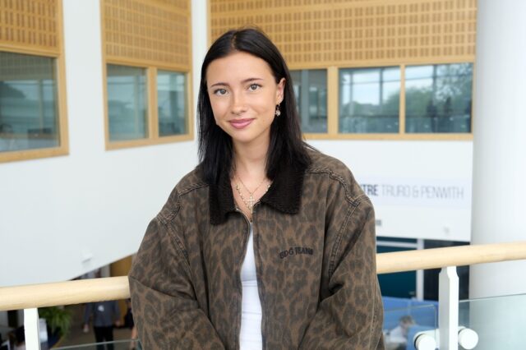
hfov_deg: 50.7
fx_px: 555
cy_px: 175
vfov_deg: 35.0
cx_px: 263
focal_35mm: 38
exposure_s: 1/100
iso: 320
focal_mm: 25.4
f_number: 4
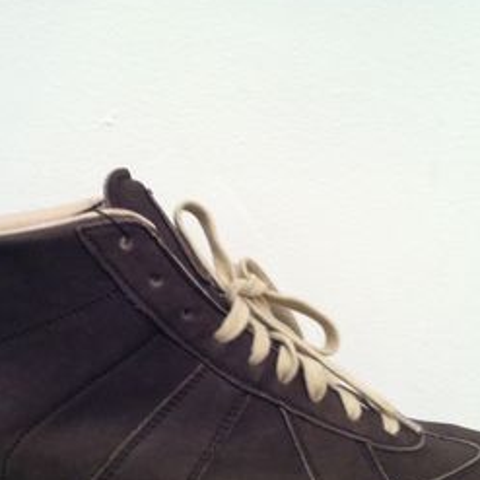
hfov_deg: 28.5
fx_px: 941
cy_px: 326
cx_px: 185
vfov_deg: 28.4
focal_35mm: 60
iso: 200
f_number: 2.8
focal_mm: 3.85
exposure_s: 1/15
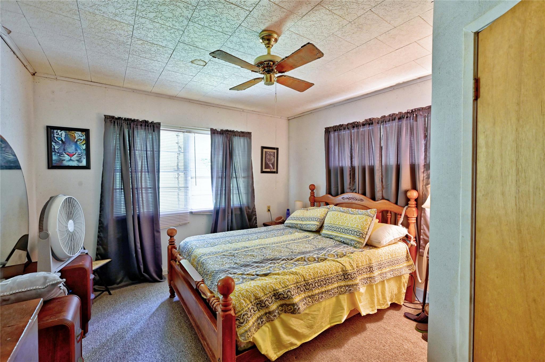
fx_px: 234
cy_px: 181
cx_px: 272
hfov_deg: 98.6
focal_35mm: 16
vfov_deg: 75.4
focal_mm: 15.5
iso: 800
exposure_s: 1/3.33
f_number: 8
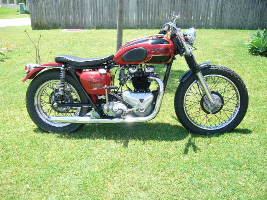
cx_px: 134
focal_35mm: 35
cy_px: 100
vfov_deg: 40.7
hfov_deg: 52.6
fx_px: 270
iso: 64
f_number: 2.8
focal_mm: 5.8
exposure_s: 1/250
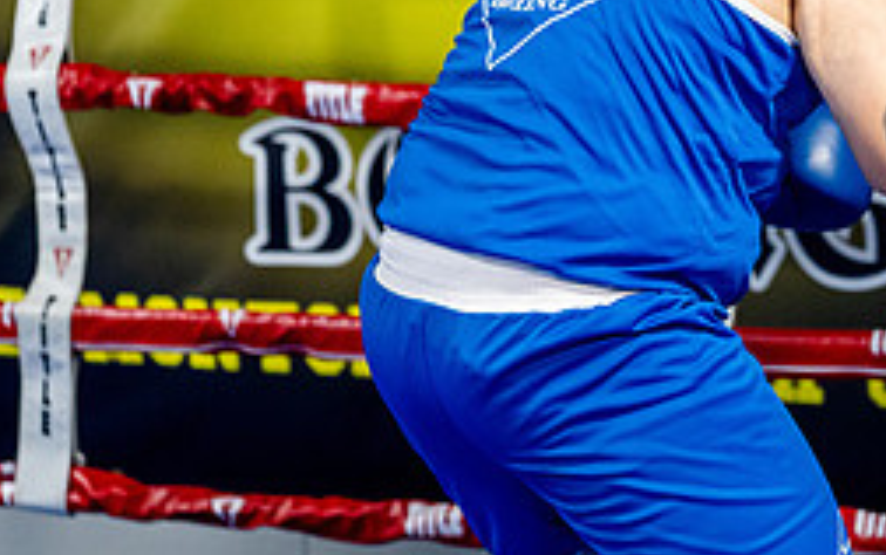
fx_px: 4423
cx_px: 893
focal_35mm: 183
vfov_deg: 7.2
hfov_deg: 11.3
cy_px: 146
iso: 4000
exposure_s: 1/1000
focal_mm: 78
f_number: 2
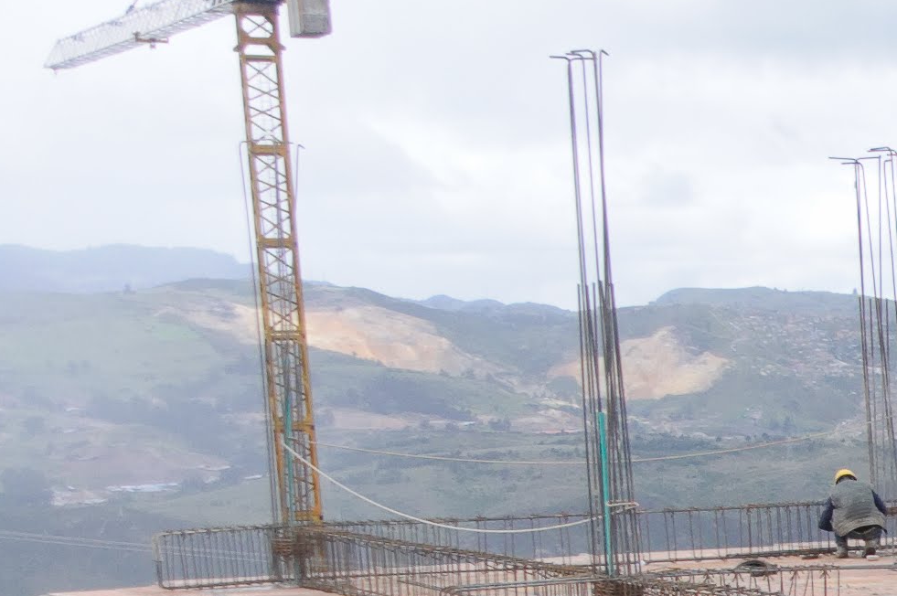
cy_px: 945
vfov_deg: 11.1
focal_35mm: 118
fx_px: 2937
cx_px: 1951
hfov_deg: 13.9
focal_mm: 18
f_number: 7.1
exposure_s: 1/1250
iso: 500
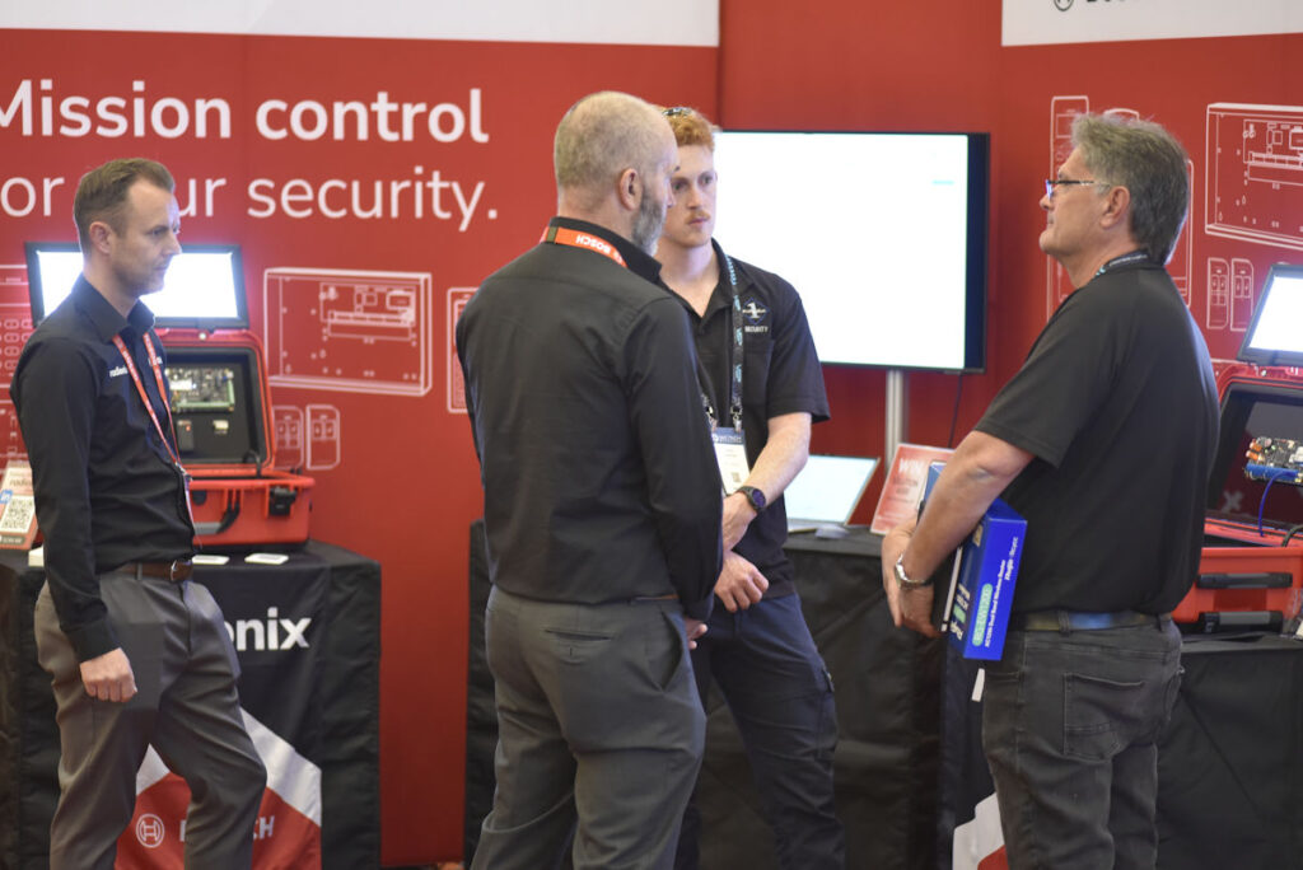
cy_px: 435
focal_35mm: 100
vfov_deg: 13.7
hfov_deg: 20.4
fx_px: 3621
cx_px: 652
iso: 3200
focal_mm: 100
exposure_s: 1/125
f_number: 2.8
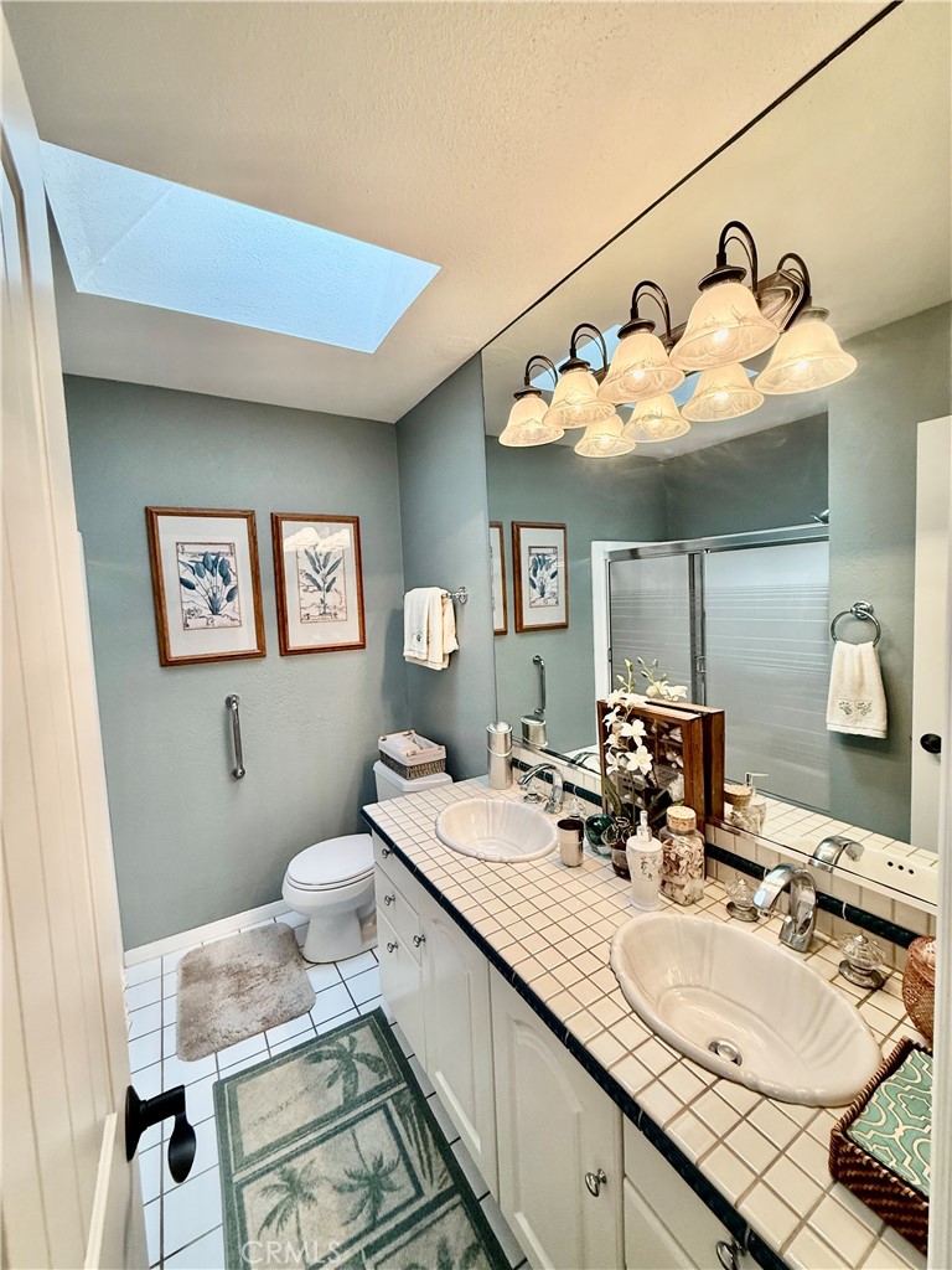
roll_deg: +1.7
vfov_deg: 102.1
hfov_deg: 85.7
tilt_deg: -3.1
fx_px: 513
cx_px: 476
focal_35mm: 14
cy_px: 635
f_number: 2.2
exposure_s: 1/120
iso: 250
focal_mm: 2.22
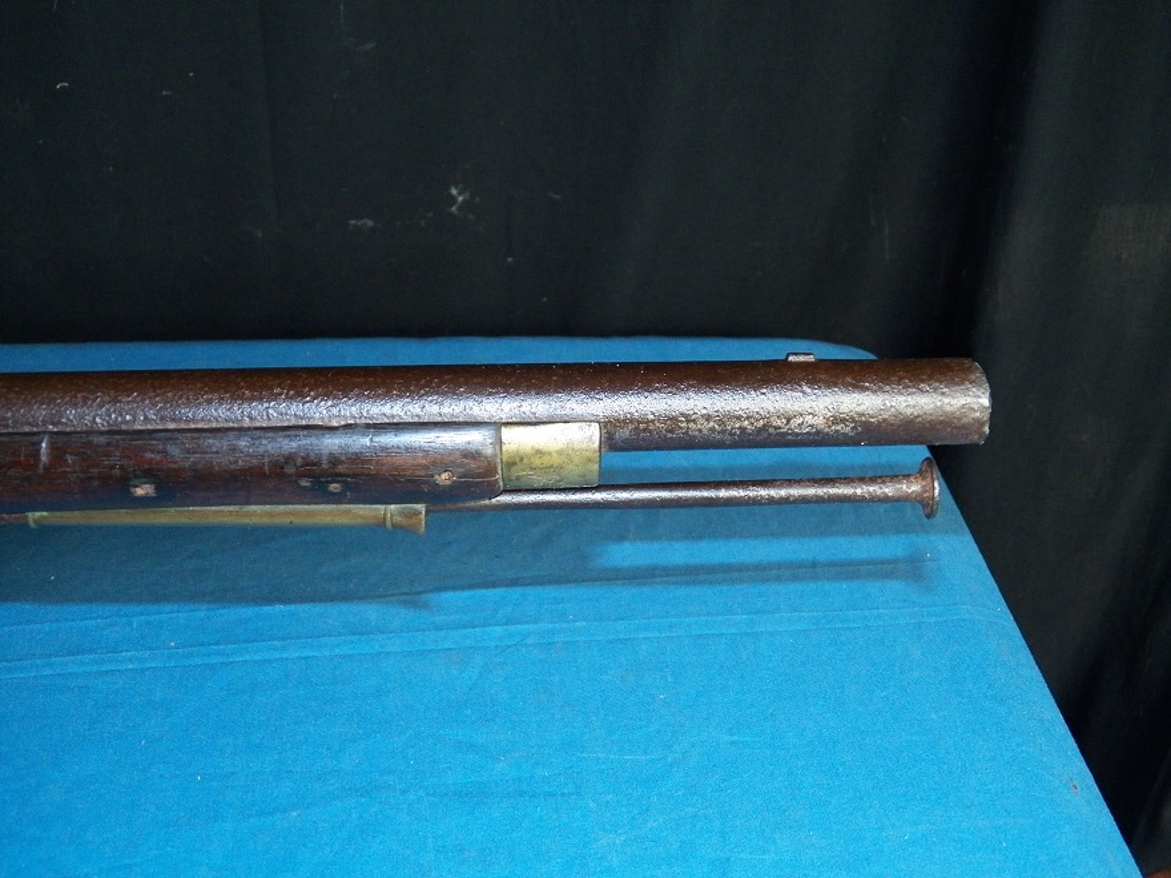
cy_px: 439
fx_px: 1488
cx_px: 586
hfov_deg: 42.9
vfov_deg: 32.9
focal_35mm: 44
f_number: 3.2
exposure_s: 1/40
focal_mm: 7.9
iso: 400
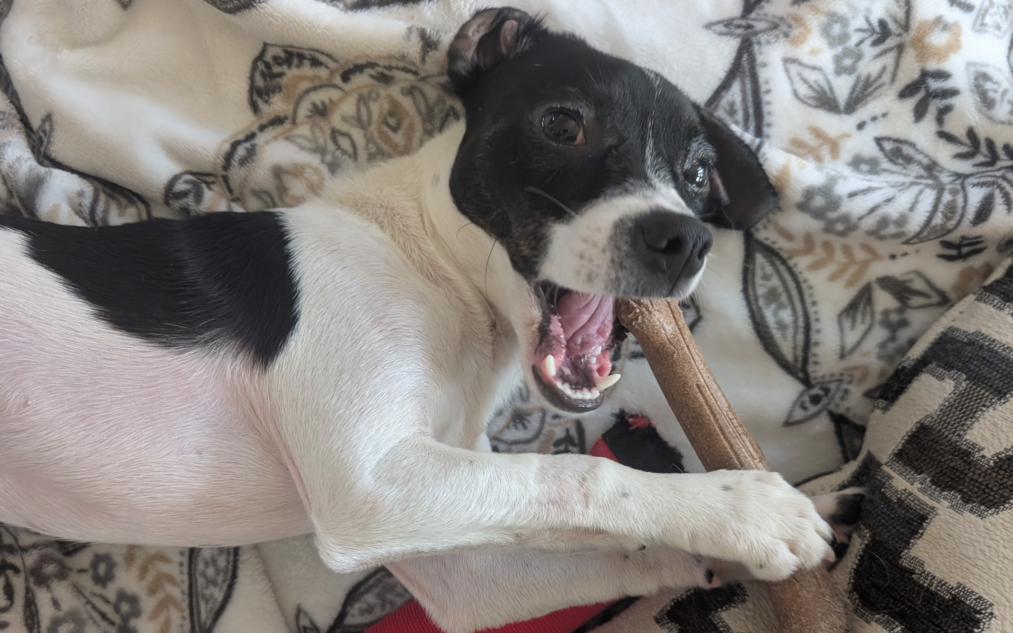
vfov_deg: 41.2
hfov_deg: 62.9
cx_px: 516
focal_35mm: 30
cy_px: 430
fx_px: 828
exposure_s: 1/129
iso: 1216
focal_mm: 6.9
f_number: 1.68
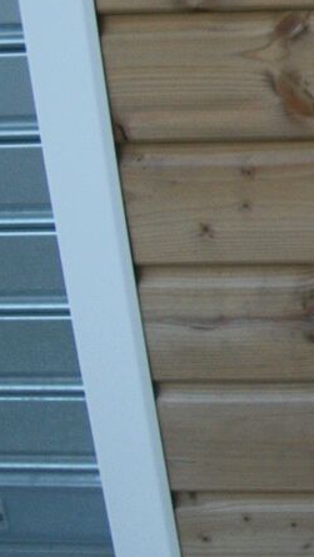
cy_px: 172
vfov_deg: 21.3
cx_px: 682
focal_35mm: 100
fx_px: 1480
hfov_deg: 10.8
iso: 80
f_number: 2.9
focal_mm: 5.7
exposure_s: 1/60
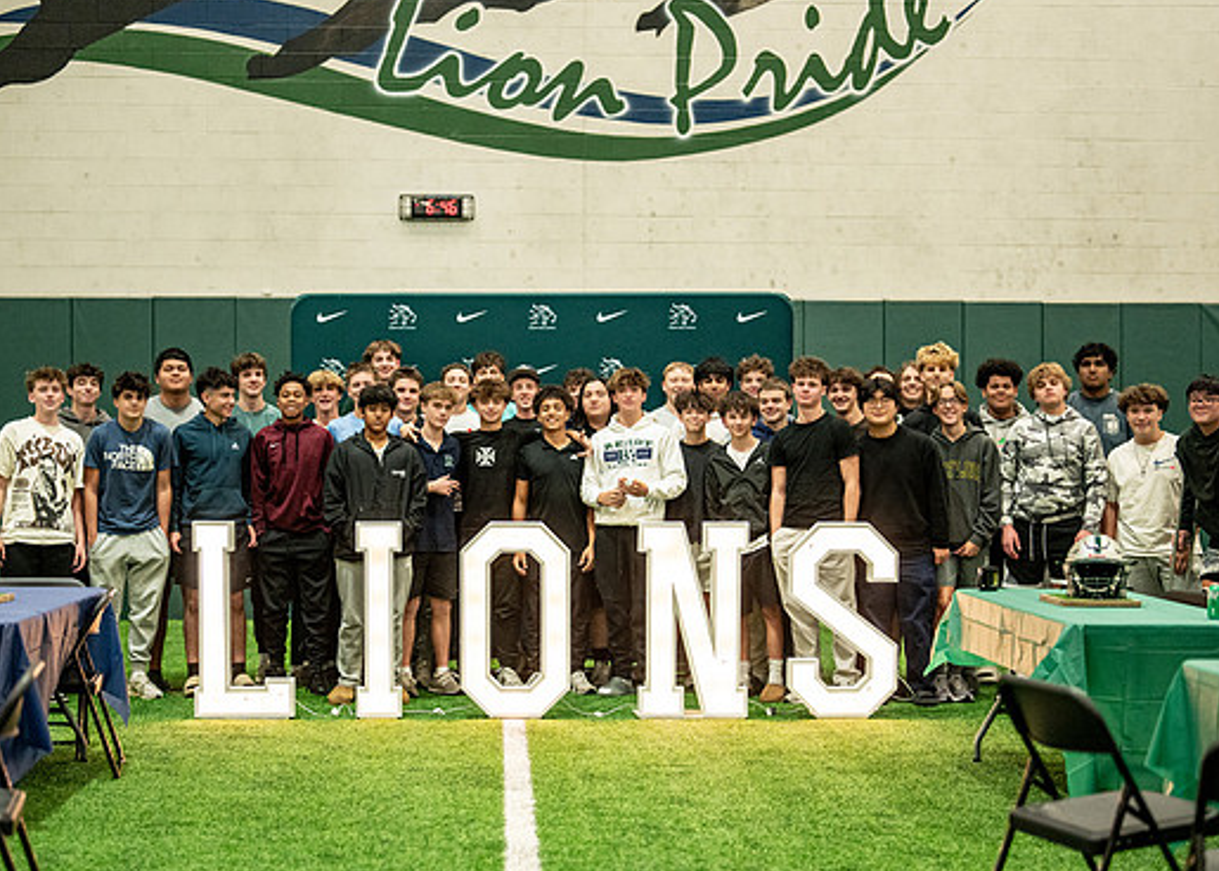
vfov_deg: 22.6
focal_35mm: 63
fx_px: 2181
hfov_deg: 31.2
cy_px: 495
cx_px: 576
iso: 1250
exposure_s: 1/320
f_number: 1.2
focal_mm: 50
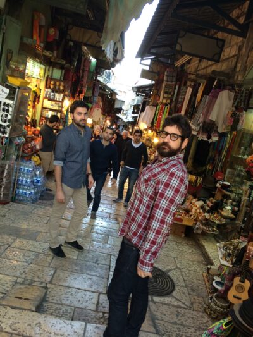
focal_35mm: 30
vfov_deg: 60.0
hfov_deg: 46.8
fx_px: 292
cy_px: 168
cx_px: 126
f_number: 2.2
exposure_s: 1/30
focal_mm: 4.12
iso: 50
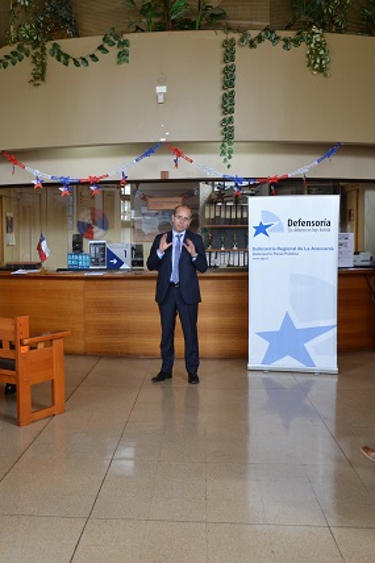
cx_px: 124
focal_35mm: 41
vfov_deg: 47.4
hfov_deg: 32.3
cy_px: 283
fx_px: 641
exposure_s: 1/60
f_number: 3.5
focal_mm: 18
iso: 450
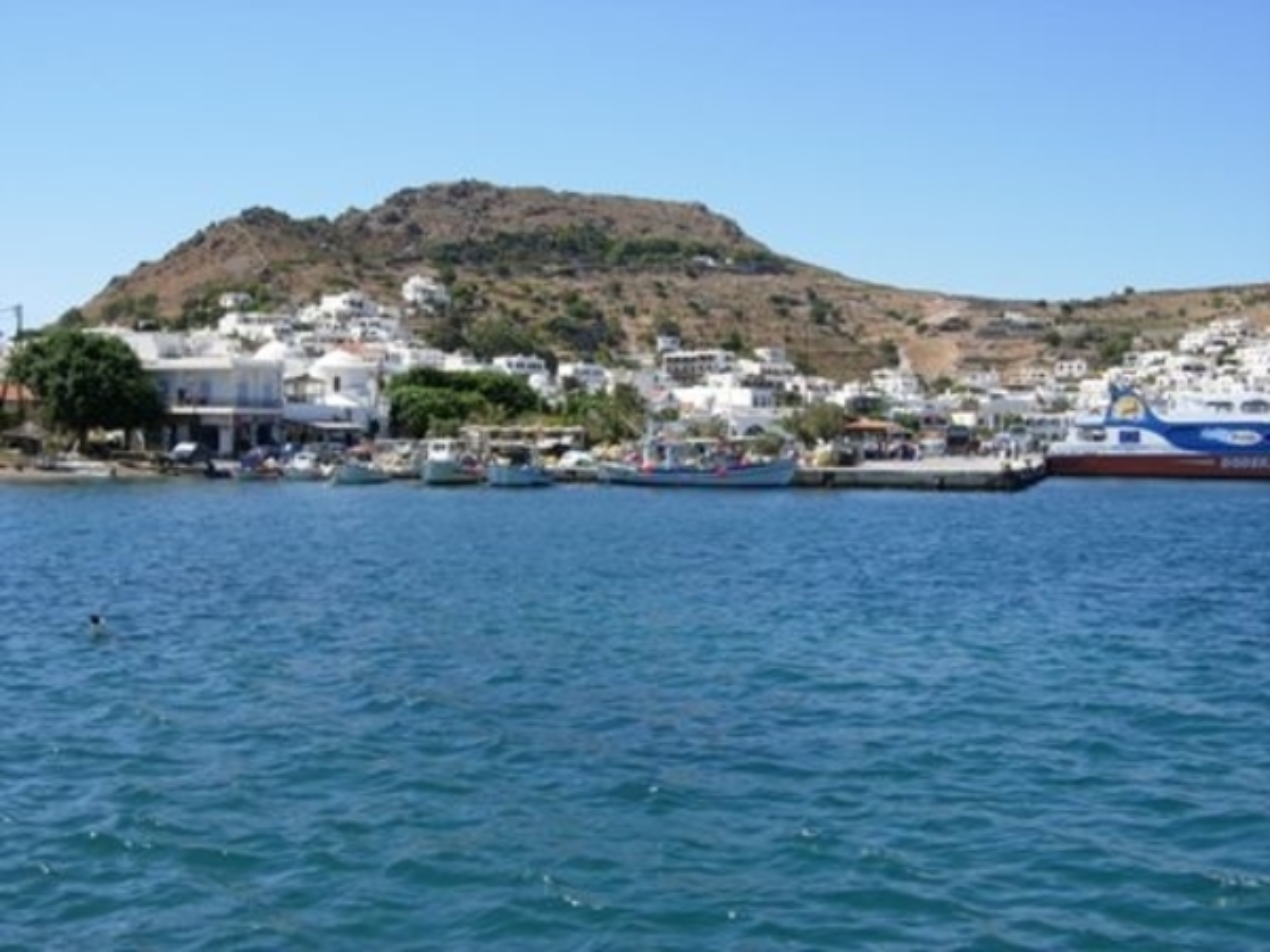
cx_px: 635
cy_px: 476
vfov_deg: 30.3
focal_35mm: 48
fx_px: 1761
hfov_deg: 39.7
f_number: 5.4
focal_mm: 10.1
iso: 50
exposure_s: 1/322
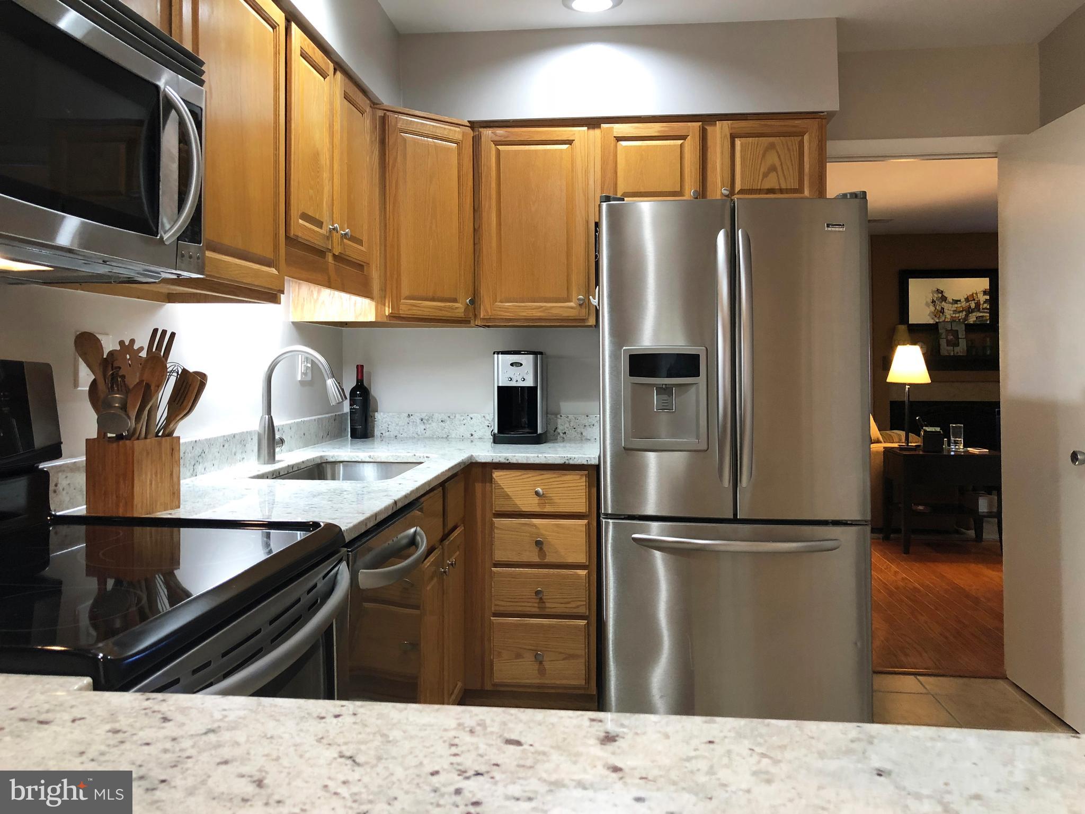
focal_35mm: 28
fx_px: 878
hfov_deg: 63.4
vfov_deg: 49.7
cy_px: 407
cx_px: 542
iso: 40
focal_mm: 3.99
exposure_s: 1/15
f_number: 1.8
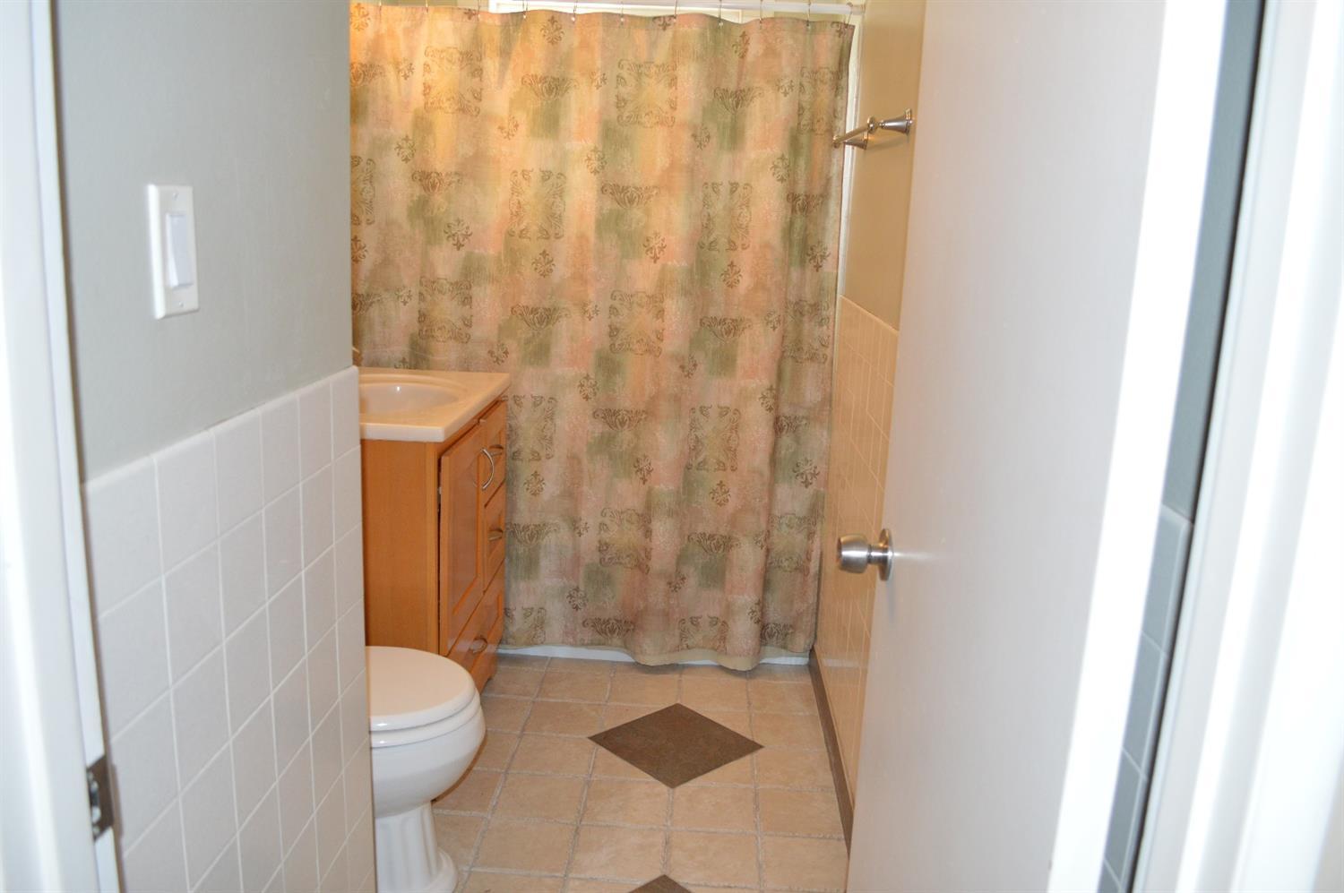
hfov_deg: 67.4
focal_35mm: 27
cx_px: 672
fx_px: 1007
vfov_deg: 47.8
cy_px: 446
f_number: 3.5
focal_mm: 18
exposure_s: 1/60
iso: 800
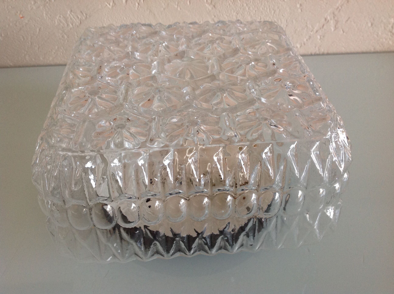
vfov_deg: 40.6
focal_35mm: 35
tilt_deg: -39.6
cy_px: 147
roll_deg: +0.8
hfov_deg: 52.7
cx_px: 197
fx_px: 398
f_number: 2.4
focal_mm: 4.28
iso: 100
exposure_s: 1/15
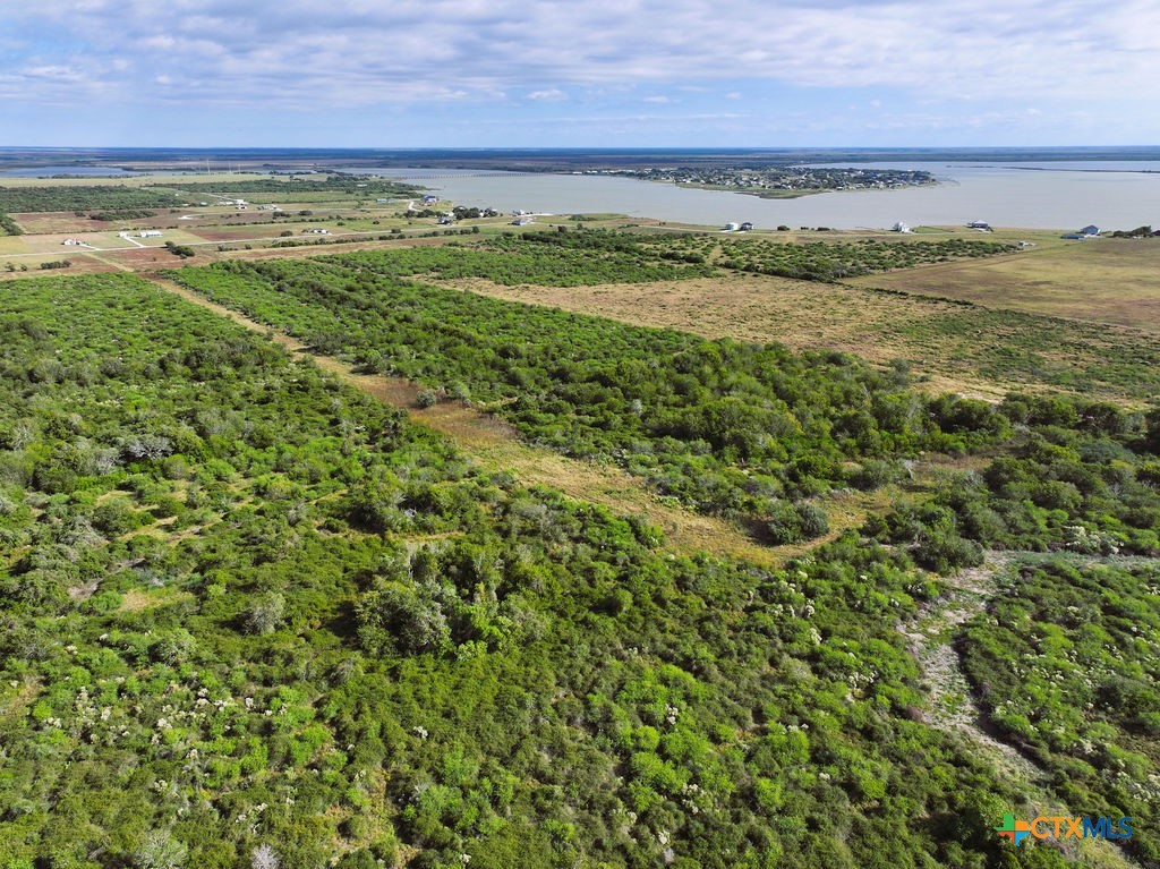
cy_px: 434
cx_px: 580
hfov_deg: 71.6
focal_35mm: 24
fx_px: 804
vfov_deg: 56.8
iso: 100
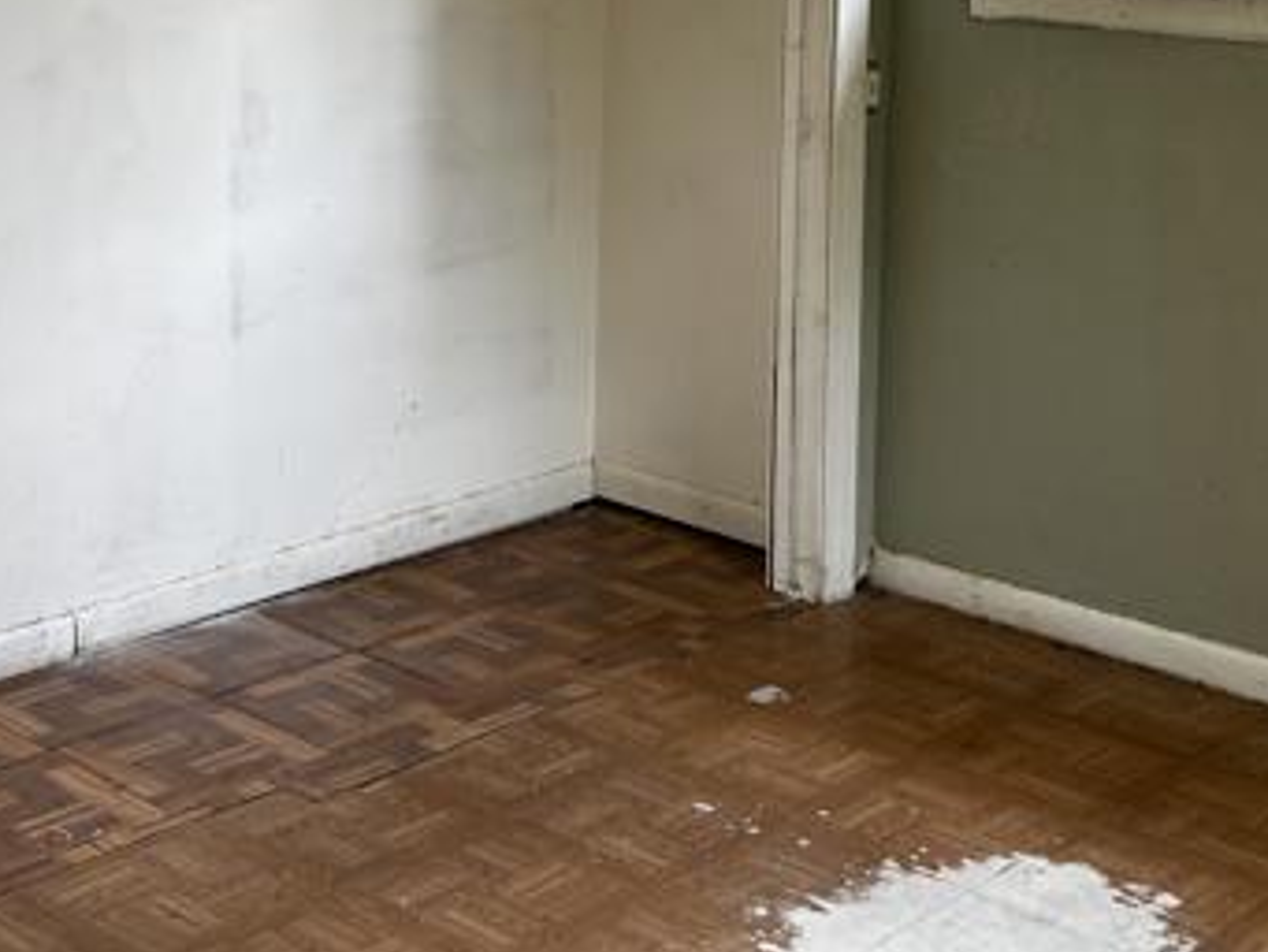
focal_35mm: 61
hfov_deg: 31.7
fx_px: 2235
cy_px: 134
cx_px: 632
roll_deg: +1.3
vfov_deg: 23.5
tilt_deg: -4.4
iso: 64
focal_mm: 5.7
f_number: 1.5
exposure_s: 1/139
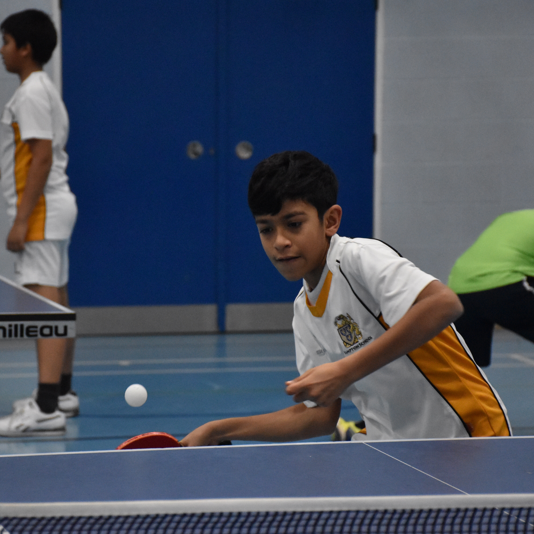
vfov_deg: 11.3
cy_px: 268
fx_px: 2688
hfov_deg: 11.3
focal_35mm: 154
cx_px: 211
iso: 5000
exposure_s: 1/500
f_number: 5.3
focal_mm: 80
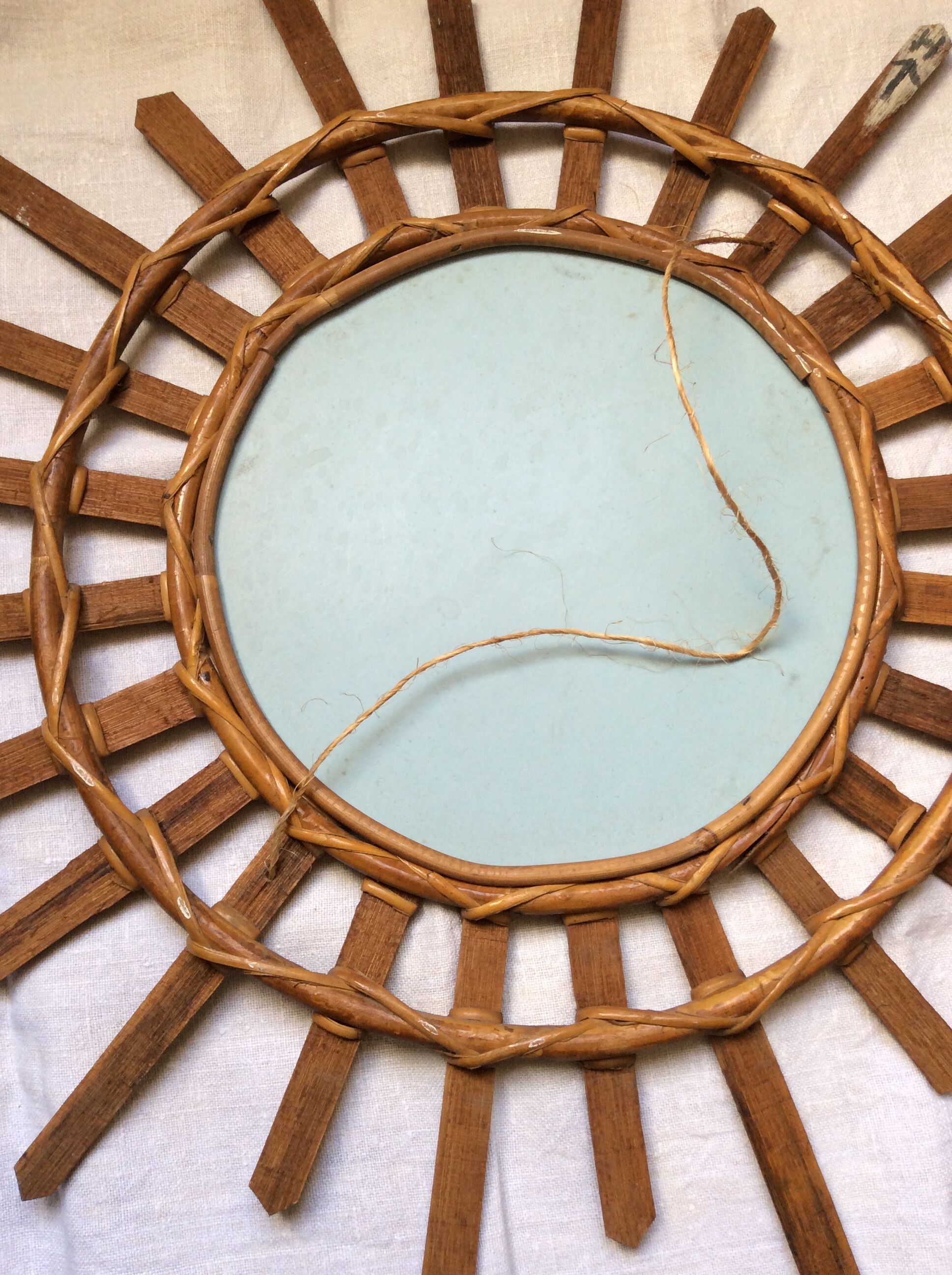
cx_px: 476
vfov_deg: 56.9
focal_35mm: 32
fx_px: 1177
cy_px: 638
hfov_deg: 44.1
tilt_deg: -79.3
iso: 64
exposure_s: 1/100
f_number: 2.4
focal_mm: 3.3
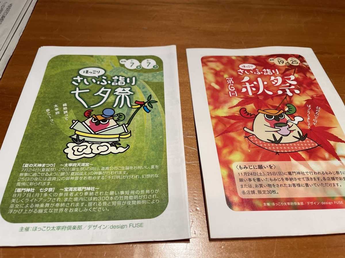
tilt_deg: -49.6
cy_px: 129
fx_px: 259
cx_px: 172
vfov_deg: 53.1
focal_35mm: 26
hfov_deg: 67.3
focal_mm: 4.2
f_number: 1.6
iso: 100
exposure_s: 1/120
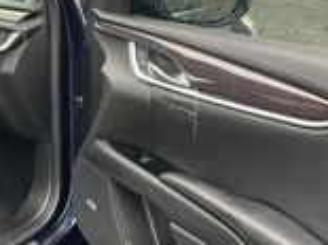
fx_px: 710
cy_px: 173
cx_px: 49
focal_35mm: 75
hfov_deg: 25.4
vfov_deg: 19.5
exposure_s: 1/122
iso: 64
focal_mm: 3
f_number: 1.8
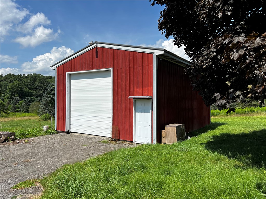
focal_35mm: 26
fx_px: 200
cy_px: 100
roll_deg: -0.8
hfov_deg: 67.3
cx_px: 133
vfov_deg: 53.1
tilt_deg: -0.7
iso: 50
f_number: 1.5
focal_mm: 5.7
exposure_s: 1/4831
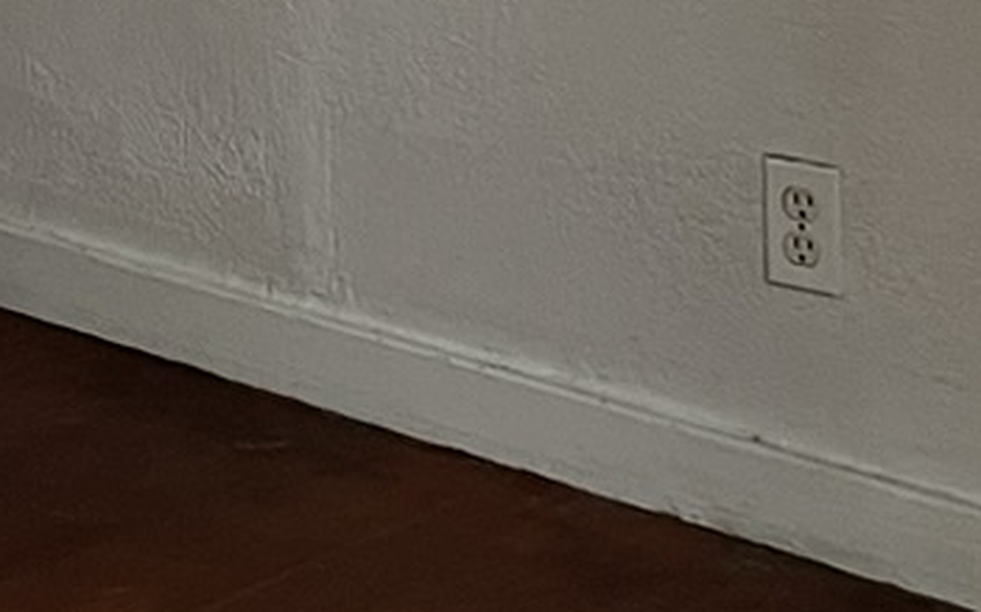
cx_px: -148
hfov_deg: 12.7
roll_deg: +1.2
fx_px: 4302
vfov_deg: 7.9
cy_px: -377
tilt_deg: -9.6
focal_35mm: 161
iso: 320
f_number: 1.5
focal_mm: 5.7
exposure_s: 1/60
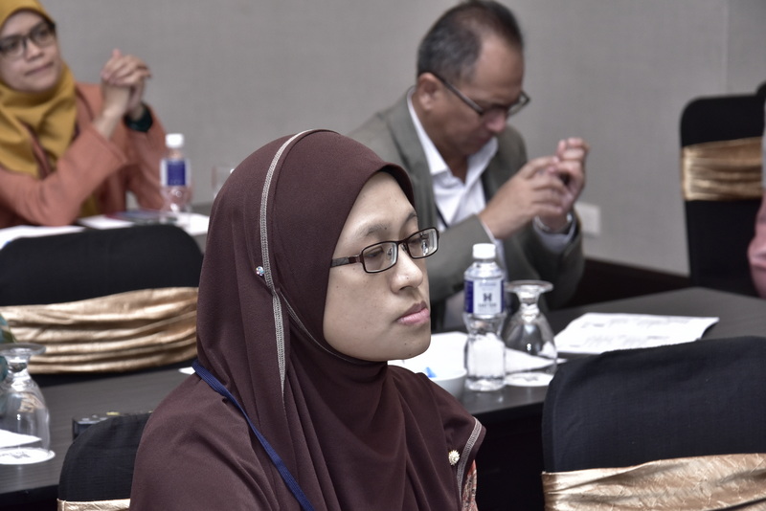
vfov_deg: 12.2
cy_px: 256
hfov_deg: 18.2
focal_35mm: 112
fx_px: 2394
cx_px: 383
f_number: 6.3
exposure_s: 1/50
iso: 1000
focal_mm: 75
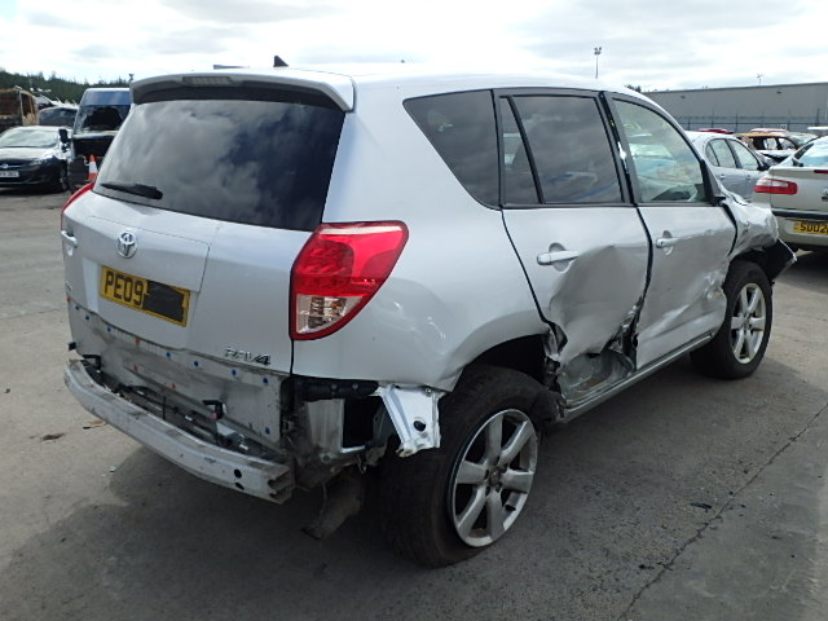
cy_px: 310
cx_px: 414
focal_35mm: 31
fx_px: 742
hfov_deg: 58.4
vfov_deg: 45.4
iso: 125
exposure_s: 1/500
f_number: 4.7
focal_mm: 5.6
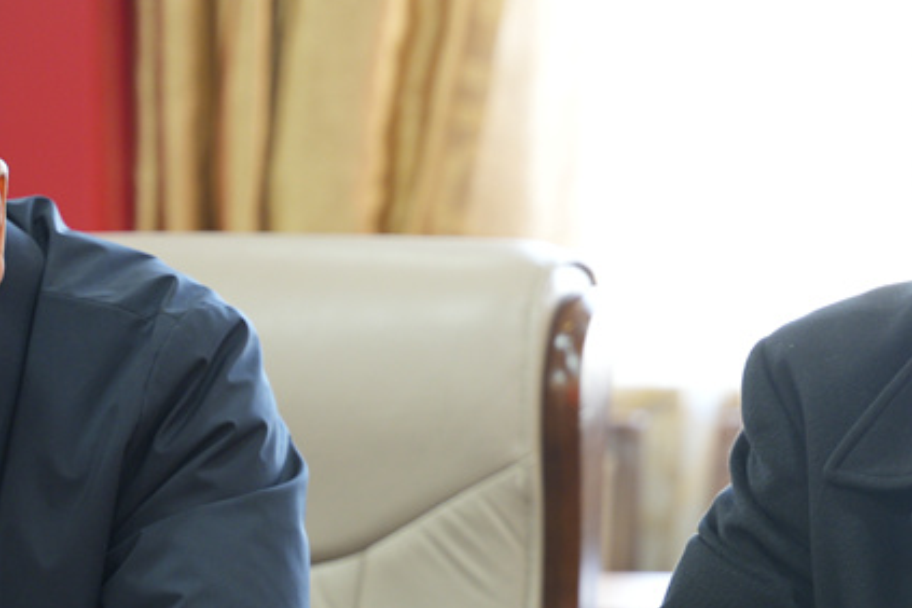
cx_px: 1059
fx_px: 4098
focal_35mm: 162
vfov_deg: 8.5
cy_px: 347
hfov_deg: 12.4
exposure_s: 1/80
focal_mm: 63.3
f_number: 2.8
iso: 640
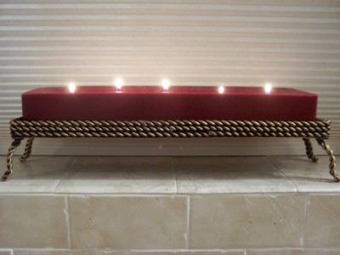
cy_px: 128
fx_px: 354
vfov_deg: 39.7
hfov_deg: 51.4
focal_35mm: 36
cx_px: 170
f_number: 2.8
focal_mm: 5.6
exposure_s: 1/15
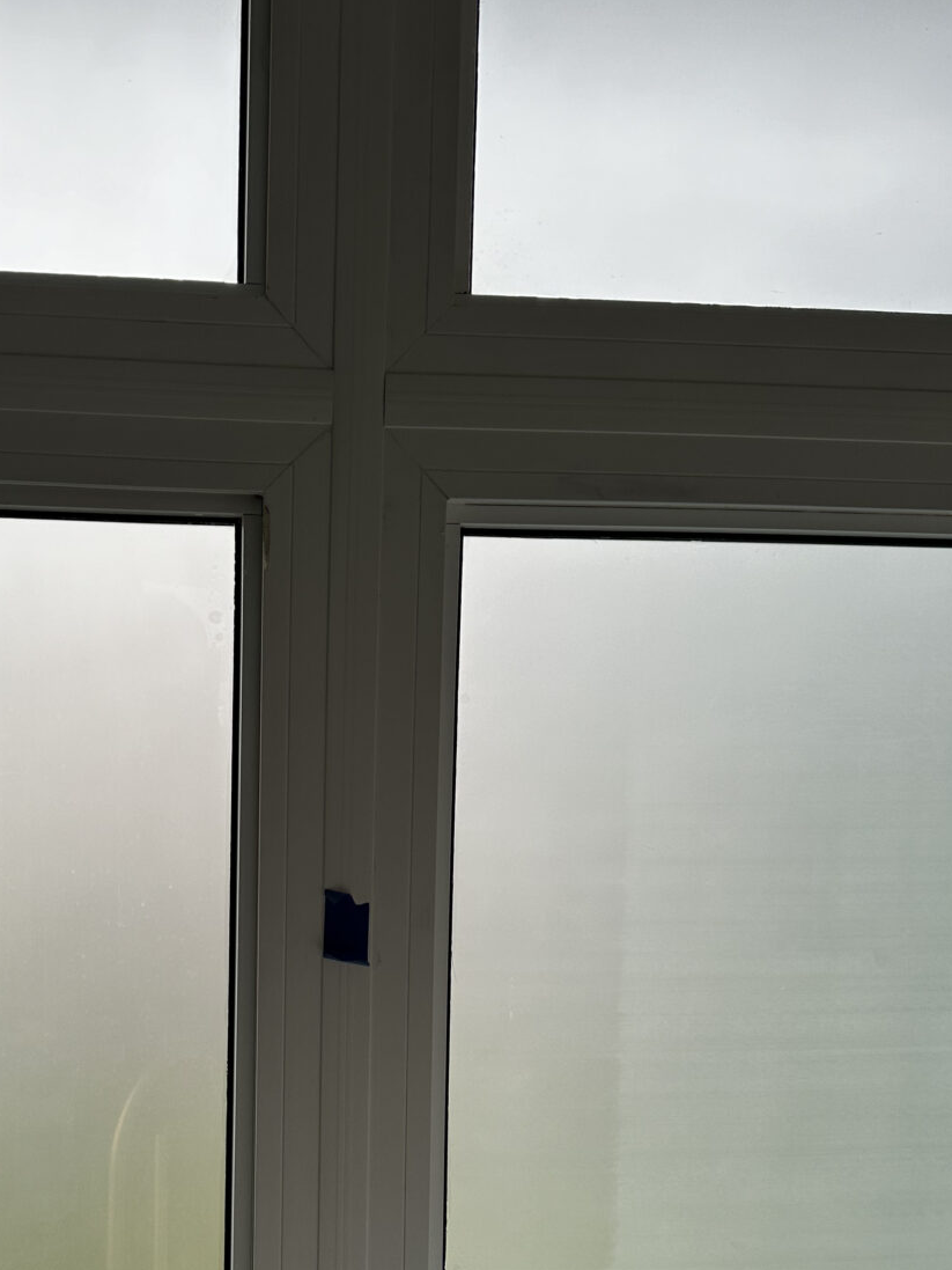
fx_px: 1283
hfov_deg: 40.0
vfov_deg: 51.9
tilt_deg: -4.5
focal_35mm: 35
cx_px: 280
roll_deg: -0.7
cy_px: 810
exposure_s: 1/121
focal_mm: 6.86
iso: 80
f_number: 1.78
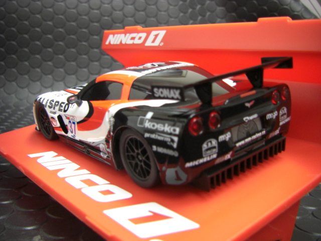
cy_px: 120
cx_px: 160
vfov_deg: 37.7
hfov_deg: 49.0
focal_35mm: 38
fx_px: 352
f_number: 3.4
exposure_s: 1/13
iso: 200
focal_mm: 6.3
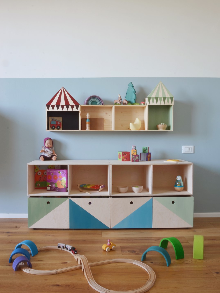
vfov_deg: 53.2
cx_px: 110
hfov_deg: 41.2
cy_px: 141
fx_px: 293
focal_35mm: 35
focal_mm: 21
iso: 100
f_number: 22
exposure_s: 3
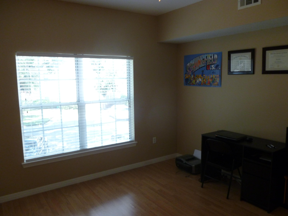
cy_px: 108
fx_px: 233
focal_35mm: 28
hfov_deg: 63.4
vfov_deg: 49.7
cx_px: 144
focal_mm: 5
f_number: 3.3
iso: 250
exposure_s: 1/60
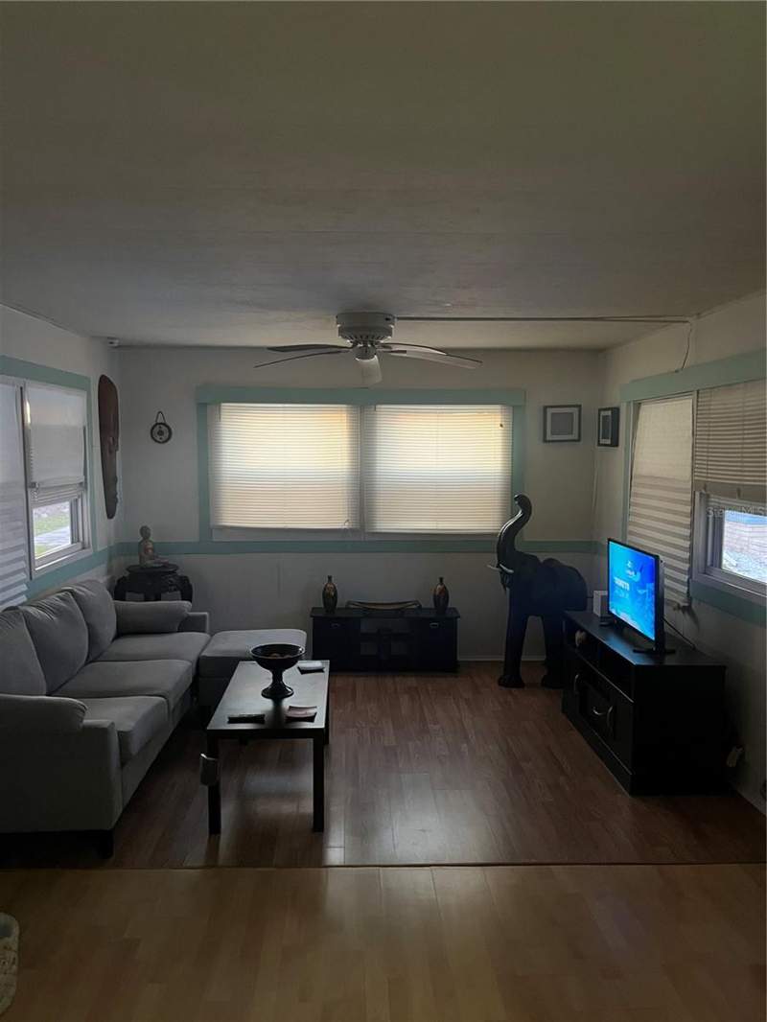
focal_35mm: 26
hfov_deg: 53.1
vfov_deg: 67.3
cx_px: 384
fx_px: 768
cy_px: 511
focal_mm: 5.1
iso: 500
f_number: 1.6
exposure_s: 1/30
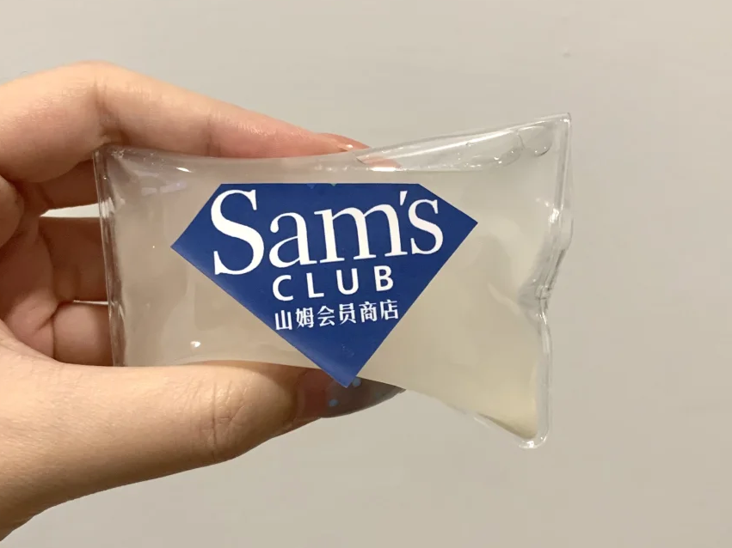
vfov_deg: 42.8
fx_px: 698
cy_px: 239
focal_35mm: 33
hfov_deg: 55.2
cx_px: 317
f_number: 1.8
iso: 200
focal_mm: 4.25
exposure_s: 1/60
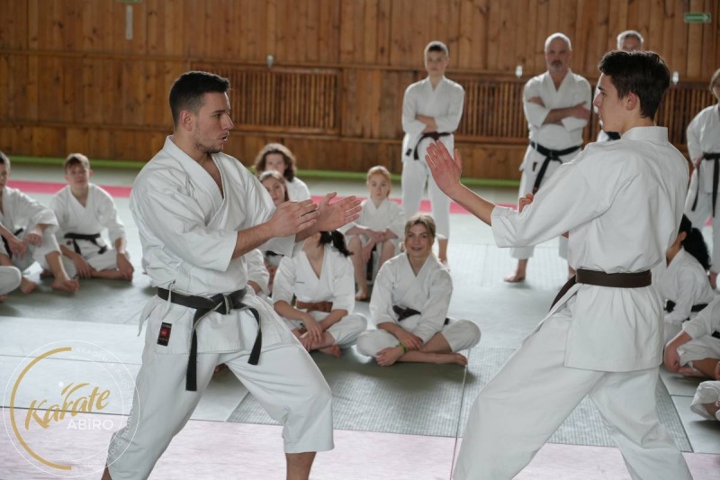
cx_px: 360
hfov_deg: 28.5
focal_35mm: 71
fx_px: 1420
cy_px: 240
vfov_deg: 19.2
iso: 2000
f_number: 4
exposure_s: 1/160
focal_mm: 71
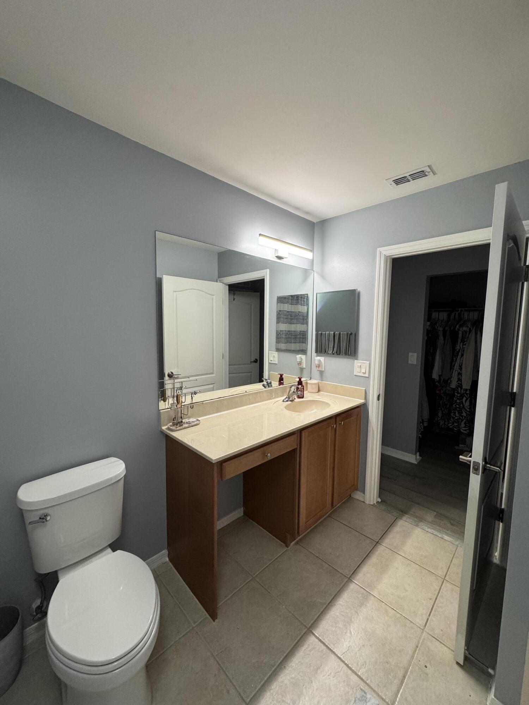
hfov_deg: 85.7
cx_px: 264
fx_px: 285
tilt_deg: -5.0
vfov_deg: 102.1
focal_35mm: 14
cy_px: 352
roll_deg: -1.0
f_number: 2.2
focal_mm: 2.22
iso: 250
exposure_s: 1/120
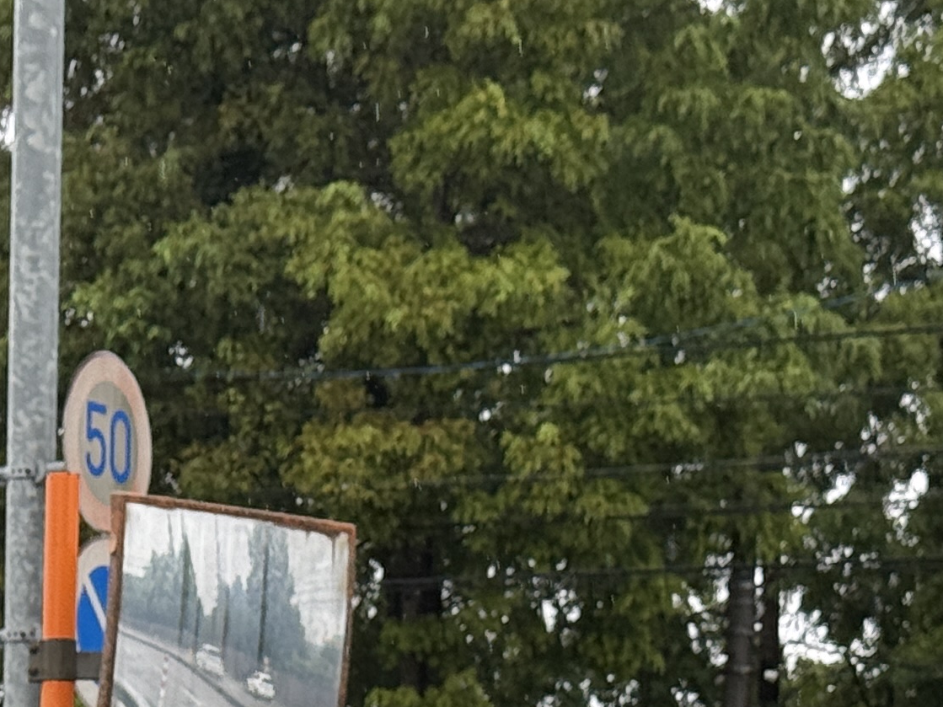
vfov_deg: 8.3
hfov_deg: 11.1
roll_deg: -0.5
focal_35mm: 173
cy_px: 1237
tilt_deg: +0.9
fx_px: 4712
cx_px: -403
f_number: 1.78
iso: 64
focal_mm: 6.76
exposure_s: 1/578
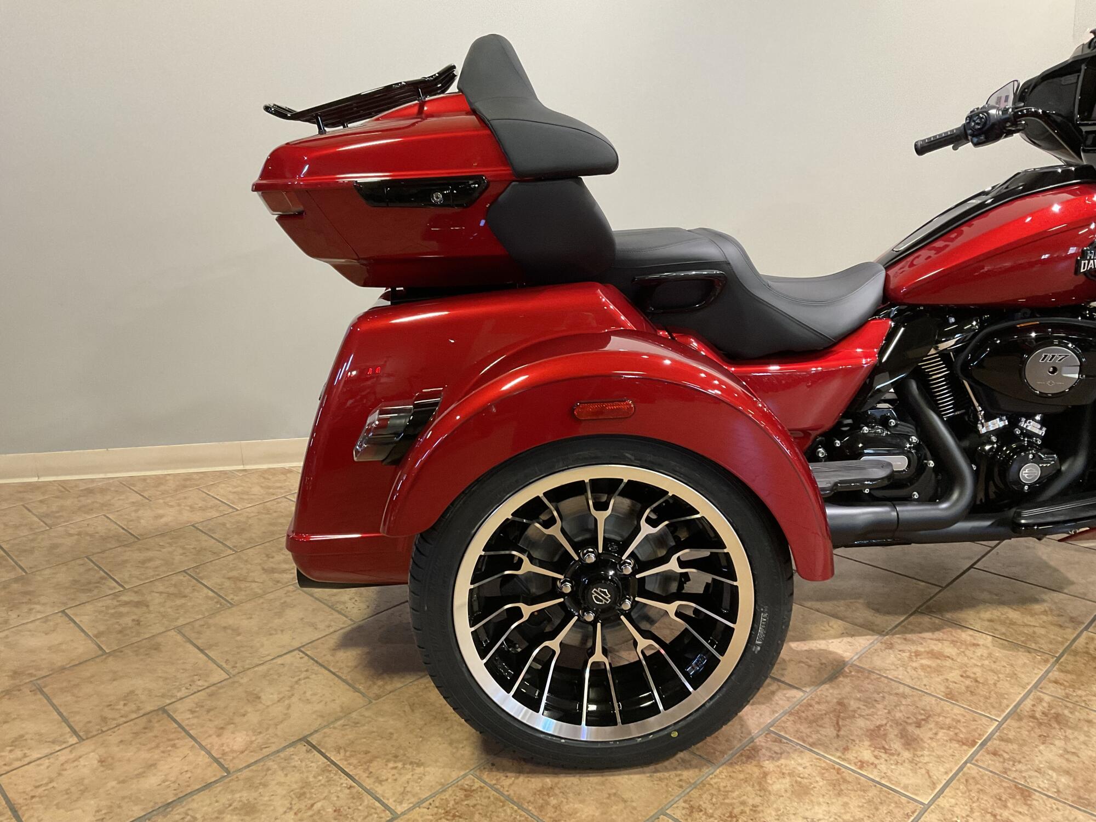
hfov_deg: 61.7
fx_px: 918
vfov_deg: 48.2
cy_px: 411
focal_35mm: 29
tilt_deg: -16.3
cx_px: 548
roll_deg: +2.0
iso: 125
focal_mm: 3
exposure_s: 1/60
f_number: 1.8
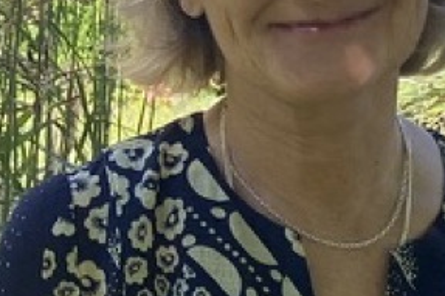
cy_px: 33
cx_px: -64
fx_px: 1865
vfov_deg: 9.0
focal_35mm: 151
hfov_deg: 13.3
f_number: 1.8
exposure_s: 1/757
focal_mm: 4.25
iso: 32
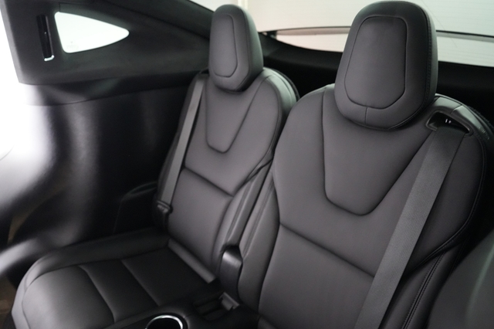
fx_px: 329
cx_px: 247
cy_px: 164
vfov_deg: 53.1
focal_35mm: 24
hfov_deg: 73.8
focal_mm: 24
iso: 12800
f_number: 2.8
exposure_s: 1/40
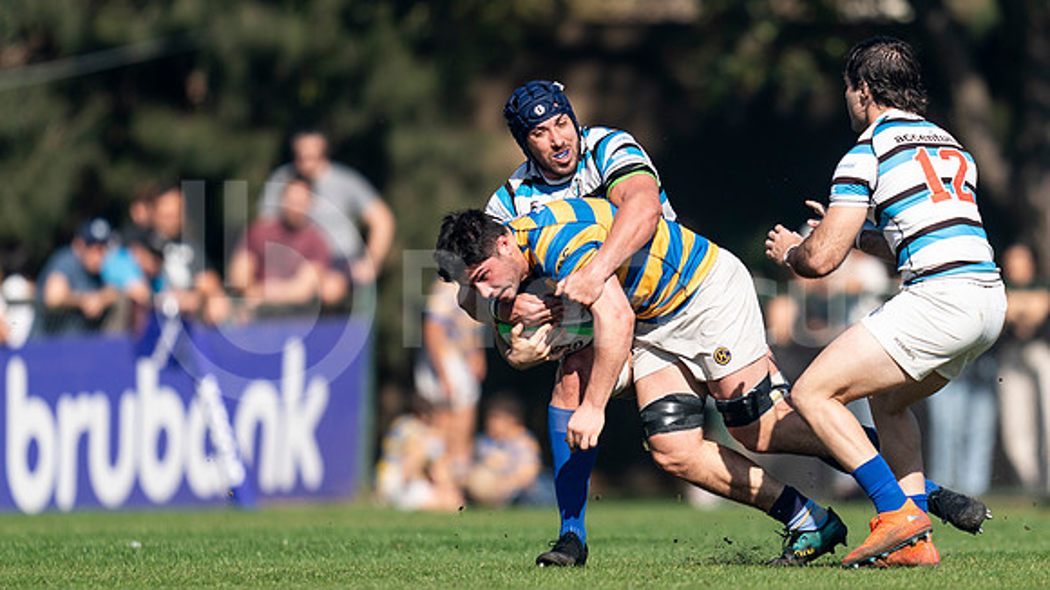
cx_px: 704
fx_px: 23694
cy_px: 289
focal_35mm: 851
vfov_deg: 1.4
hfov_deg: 2.5
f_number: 2.8
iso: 100
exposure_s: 1/1250
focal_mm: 400
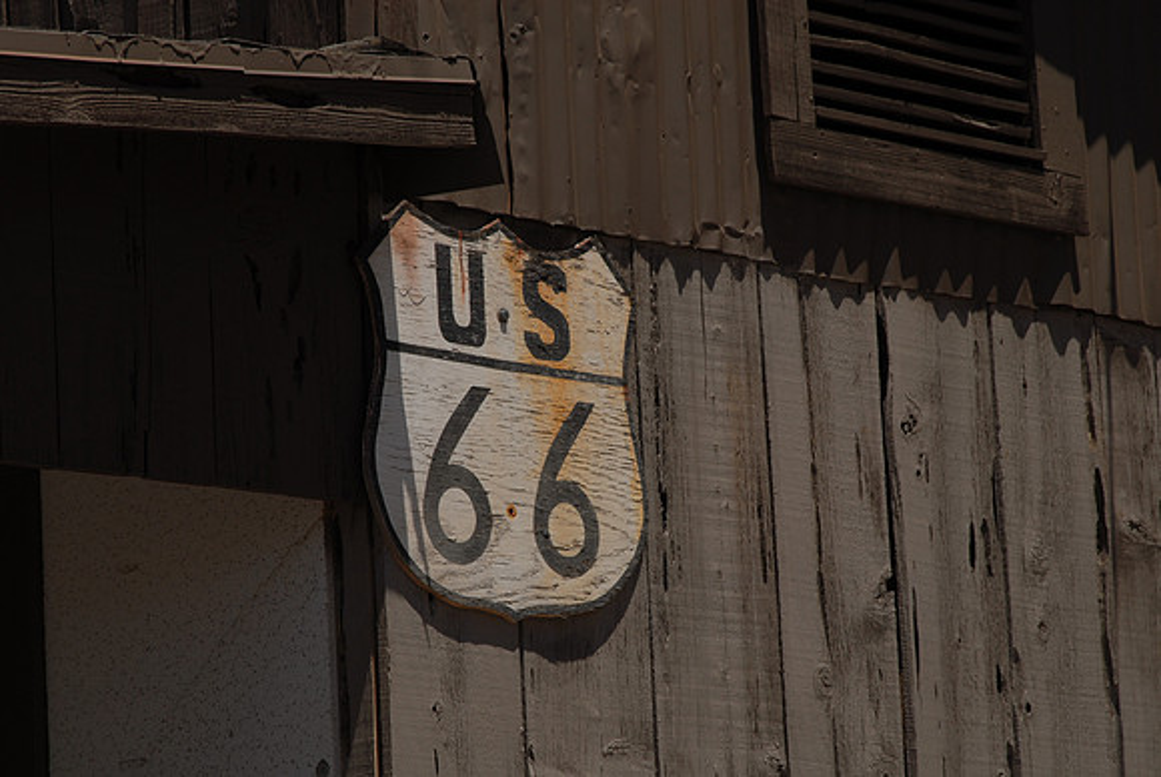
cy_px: 388
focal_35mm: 158
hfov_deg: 13.0
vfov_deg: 8.7
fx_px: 5084
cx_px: 580
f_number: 10
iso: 100
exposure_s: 1/350
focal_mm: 105
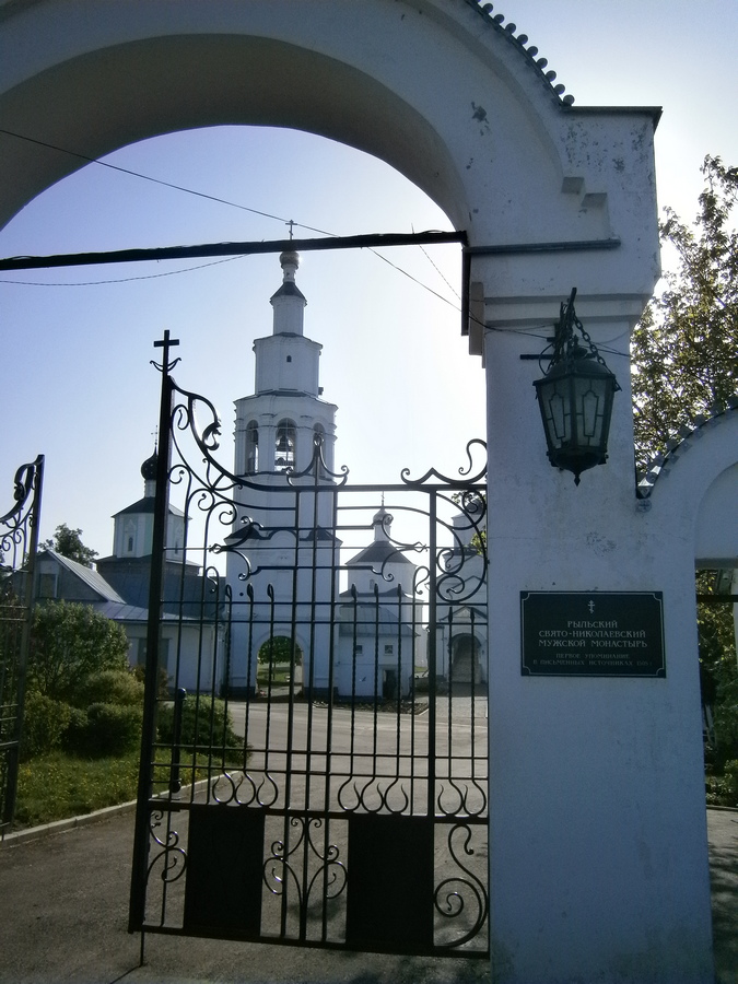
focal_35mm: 26
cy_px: 492
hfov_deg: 53.1
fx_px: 739
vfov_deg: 67.3
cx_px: 369
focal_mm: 4.7
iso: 80
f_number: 8
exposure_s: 1/320
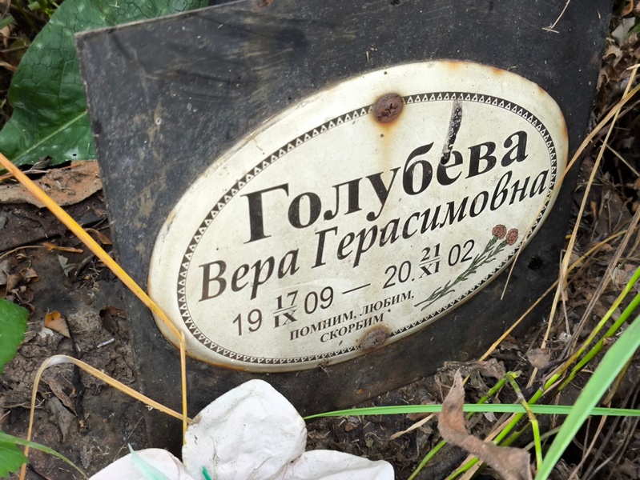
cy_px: 240
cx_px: 320
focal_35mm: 50
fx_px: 925
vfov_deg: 29.1
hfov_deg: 38.2
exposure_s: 1/60
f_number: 1.7
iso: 64
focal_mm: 4.71
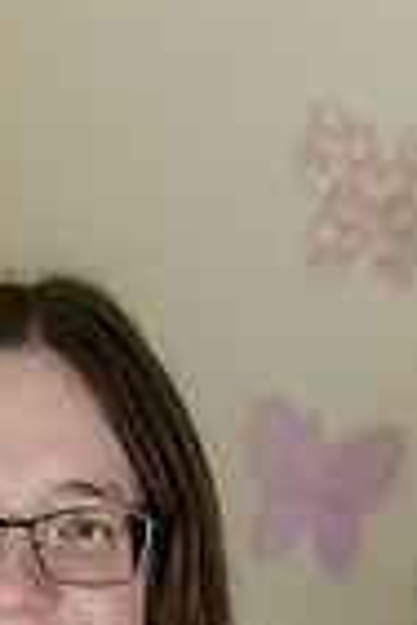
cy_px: 944
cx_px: 49
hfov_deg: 10.2
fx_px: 2328
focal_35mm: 134
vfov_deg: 14.3
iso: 1600
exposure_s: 1/160
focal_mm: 42
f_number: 3.2
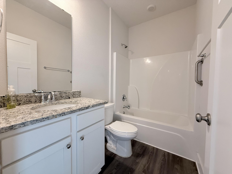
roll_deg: -0.5
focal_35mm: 14
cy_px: 87
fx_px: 94
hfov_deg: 102.1
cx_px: 116
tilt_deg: -1.9
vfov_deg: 85.7
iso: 250
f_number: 2.2
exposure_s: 1/120
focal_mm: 2.22
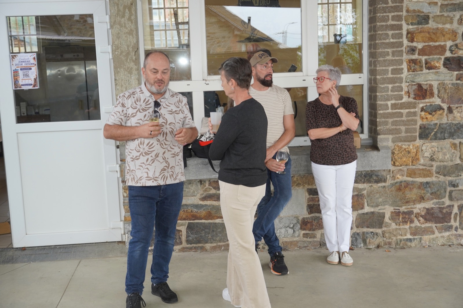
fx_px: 636
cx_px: 232
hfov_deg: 40.0
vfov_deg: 27.2
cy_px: 154
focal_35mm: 50
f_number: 4.5
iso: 400
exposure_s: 1/160
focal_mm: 33
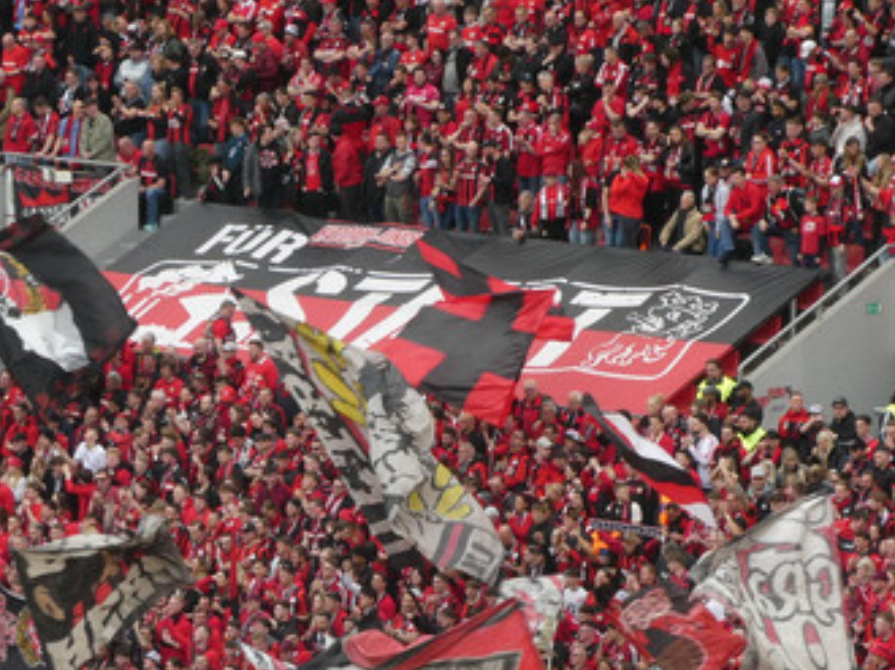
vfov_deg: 5.1
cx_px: 334
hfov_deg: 6.8
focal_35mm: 293
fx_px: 7570
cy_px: 575
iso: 200
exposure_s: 1/80
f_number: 5.4
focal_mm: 27.1
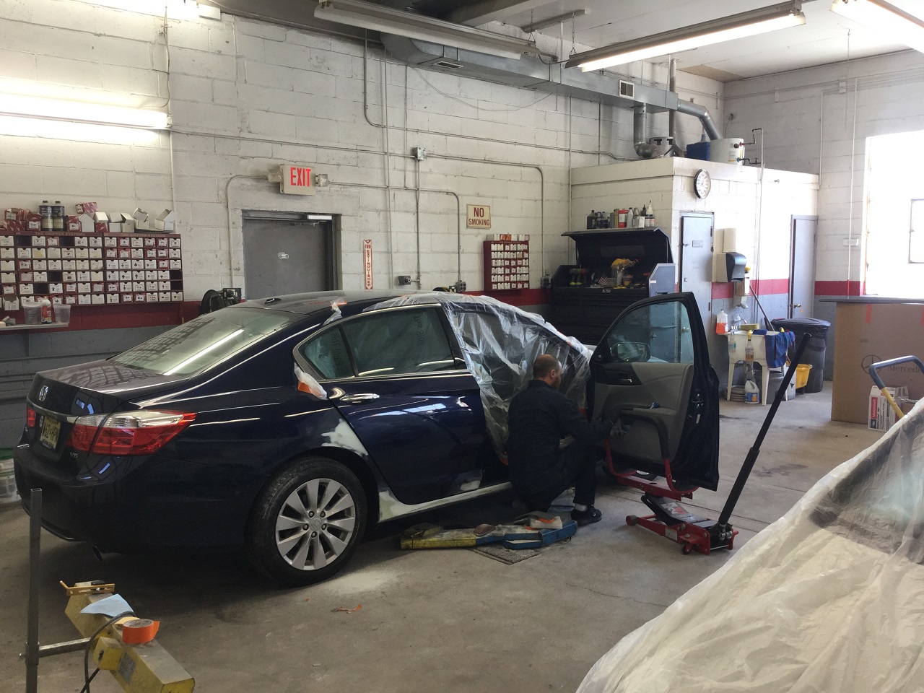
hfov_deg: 58.4
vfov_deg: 45.4
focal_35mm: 31
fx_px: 827
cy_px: 346
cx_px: 462
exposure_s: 1/30
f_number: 2.4
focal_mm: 3.3
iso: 32
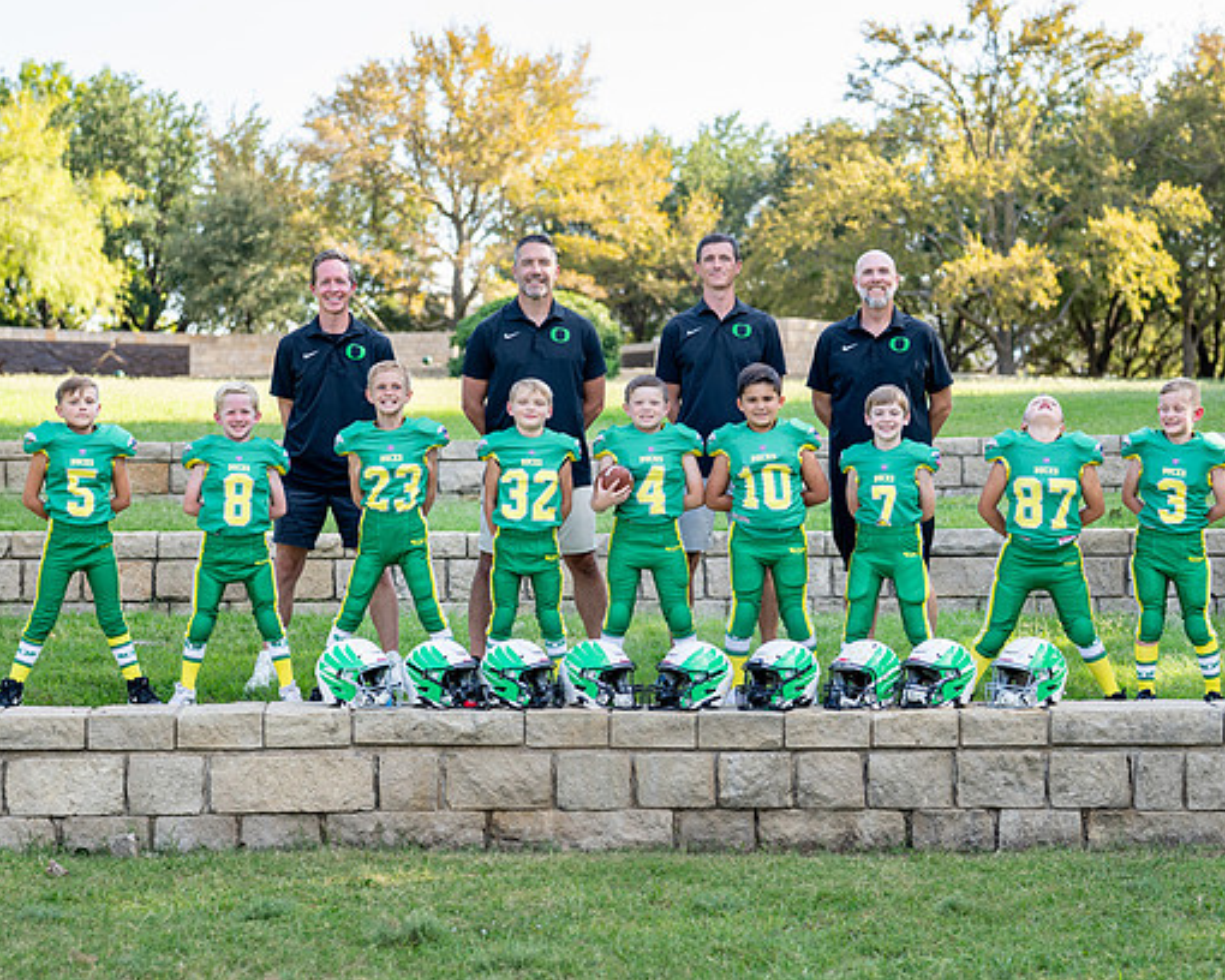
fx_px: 2574
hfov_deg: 26.8
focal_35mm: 71
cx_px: 615
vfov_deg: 21.6
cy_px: 478
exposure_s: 1/500
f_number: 2.2
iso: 125
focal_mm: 50
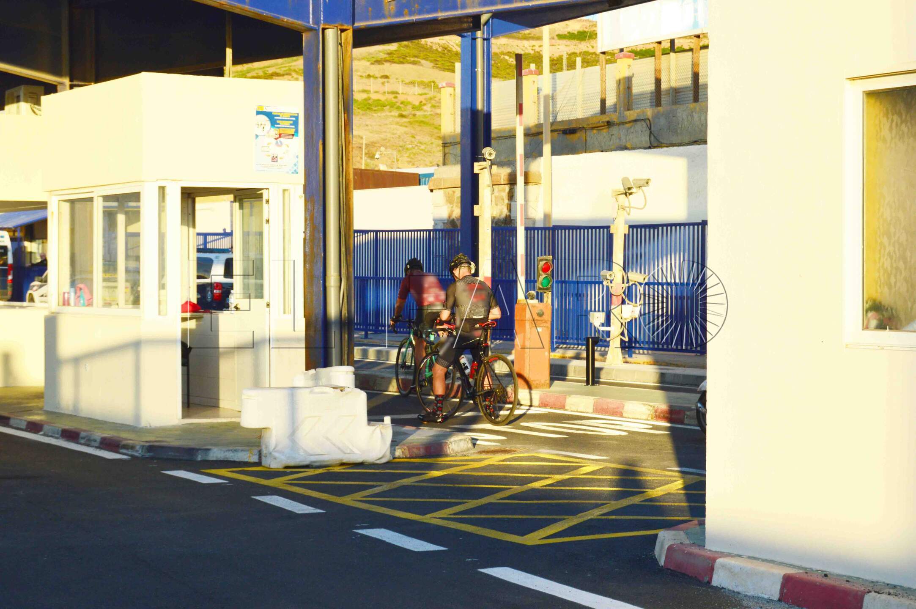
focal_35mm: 82
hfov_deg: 24.6
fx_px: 2097
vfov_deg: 16.5
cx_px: 458
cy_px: 304
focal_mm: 55
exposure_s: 1/500
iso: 400
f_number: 11
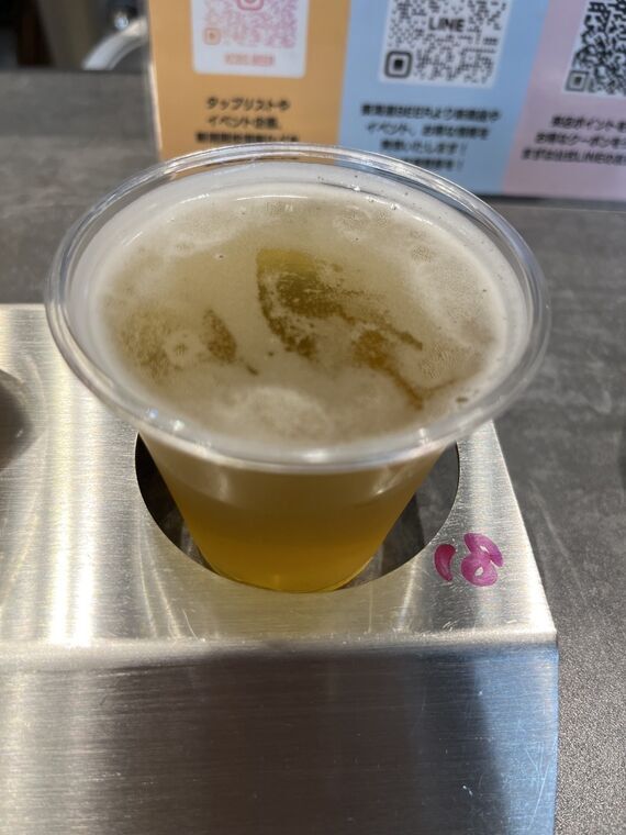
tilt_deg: -49.9
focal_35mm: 26
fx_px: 627
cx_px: 313
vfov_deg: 67.3
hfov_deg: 53.1
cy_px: 418
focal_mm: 5.1
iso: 64
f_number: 1.6
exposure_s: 1/100
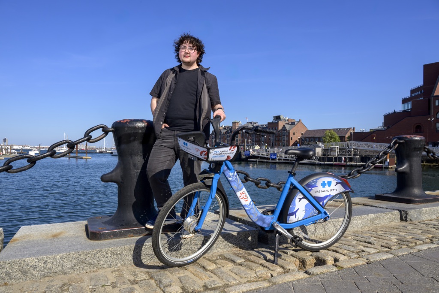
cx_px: 220
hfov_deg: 73.7
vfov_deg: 53.1
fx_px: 293
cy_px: 146
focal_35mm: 24
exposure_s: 1/200
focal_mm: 24
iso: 200
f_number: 14
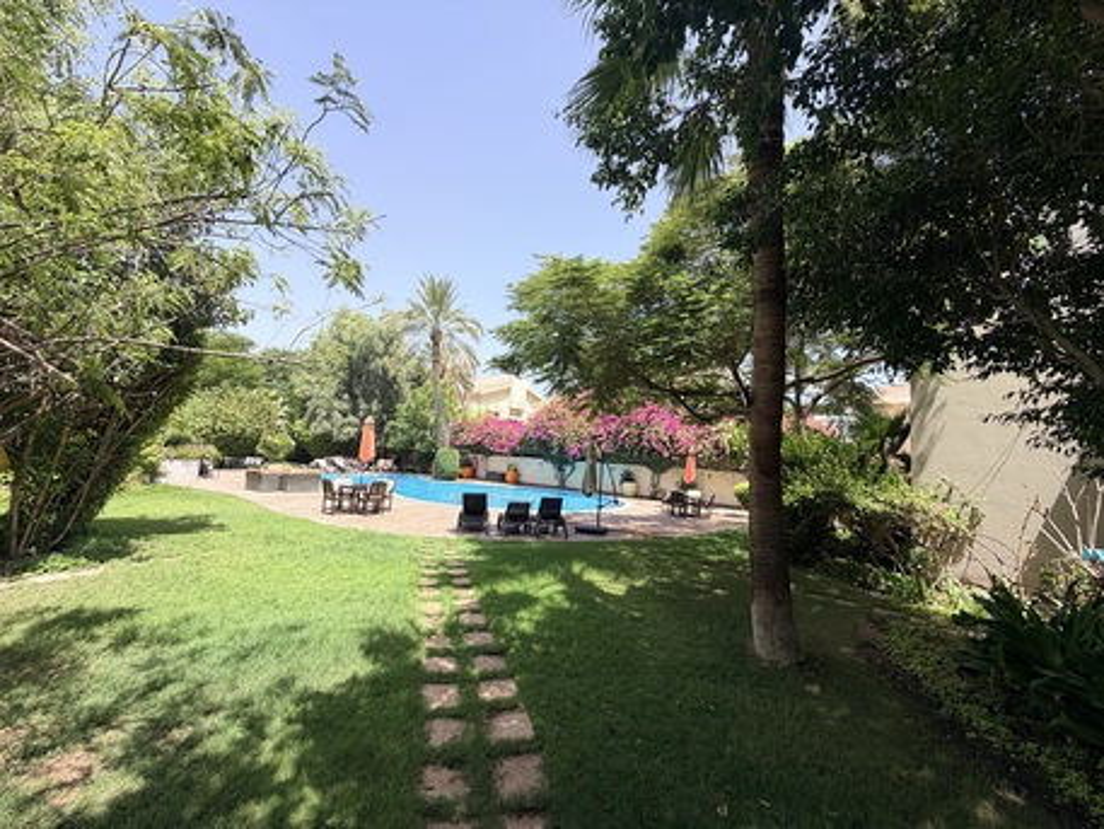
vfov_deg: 85.7
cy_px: 414
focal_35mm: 14
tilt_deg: +5.9
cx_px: 552
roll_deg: -3.3
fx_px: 447
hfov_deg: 102.0
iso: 40
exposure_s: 1/701
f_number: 2.2
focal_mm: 2.22
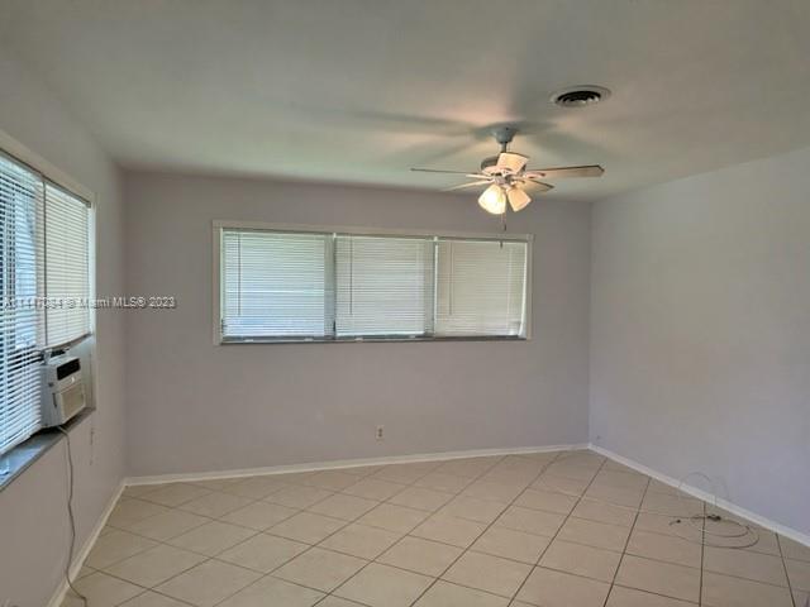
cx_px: 405
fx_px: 562
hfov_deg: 71.6
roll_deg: -0.4
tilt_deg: -2.1
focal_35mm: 24
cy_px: 304
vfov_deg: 56.8
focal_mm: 6.86
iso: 100
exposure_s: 1/132
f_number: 1.78
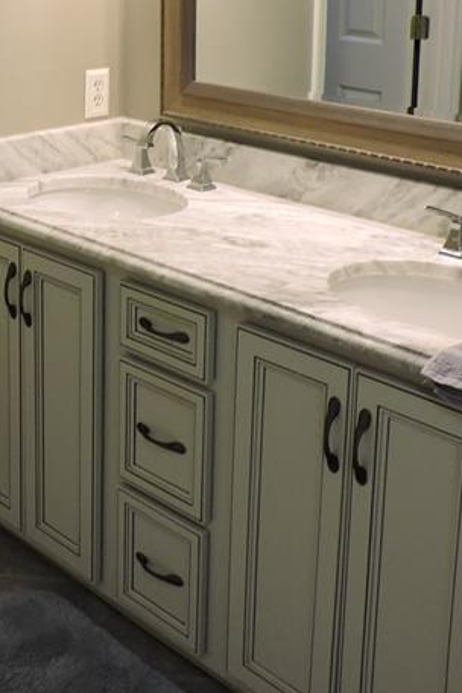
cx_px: 23
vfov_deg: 34.3
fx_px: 1078
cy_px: 119
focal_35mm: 56
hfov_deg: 23.4
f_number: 3
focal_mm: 4.3
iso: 200
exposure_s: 1/30
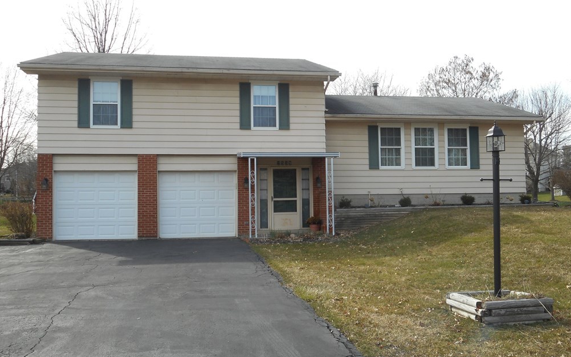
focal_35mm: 37
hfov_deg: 52.7
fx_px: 576
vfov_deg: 34.4
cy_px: 182
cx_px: 292
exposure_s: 1/200
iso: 80
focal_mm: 6
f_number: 4.2
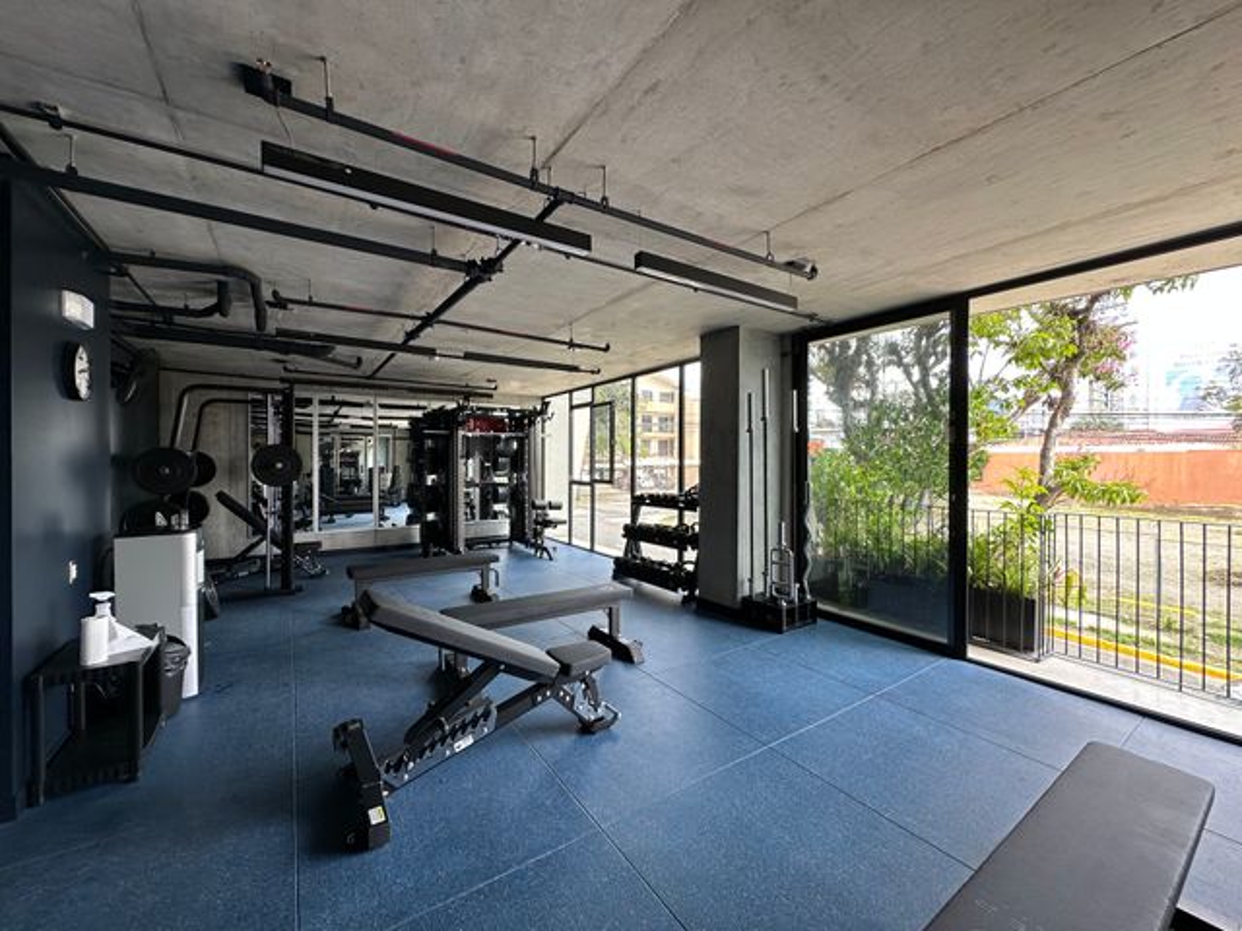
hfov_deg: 102.1
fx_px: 502
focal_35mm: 14
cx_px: 621
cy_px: 466
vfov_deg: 85.7
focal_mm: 2.22
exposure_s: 1/99
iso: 80
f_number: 2.2
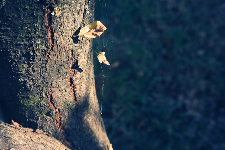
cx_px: 112
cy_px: 75
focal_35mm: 40
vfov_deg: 33.4
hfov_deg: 48.5
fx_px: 250
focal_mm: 40
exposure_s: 1/80
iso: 100
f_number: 4.5
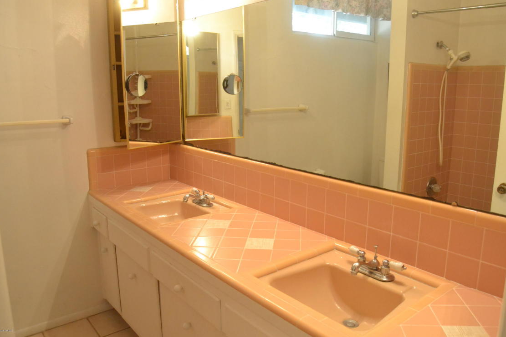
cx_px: 259
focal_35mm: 28
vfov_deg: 46.4
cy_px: 167
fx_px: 394
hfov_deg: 65.5
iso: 3200
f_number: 6.3
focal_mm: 18
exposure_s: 1/200
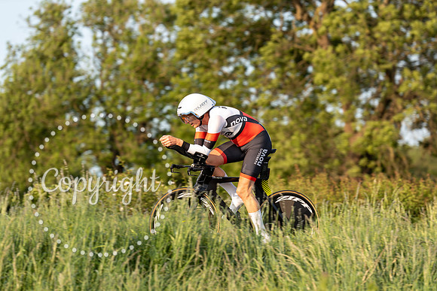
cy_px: 146
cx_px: 218
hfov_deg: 12.5
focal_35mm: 164
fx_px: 1991
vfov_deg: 8.4
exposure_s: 1/640
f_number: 4
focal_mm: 164
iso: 160
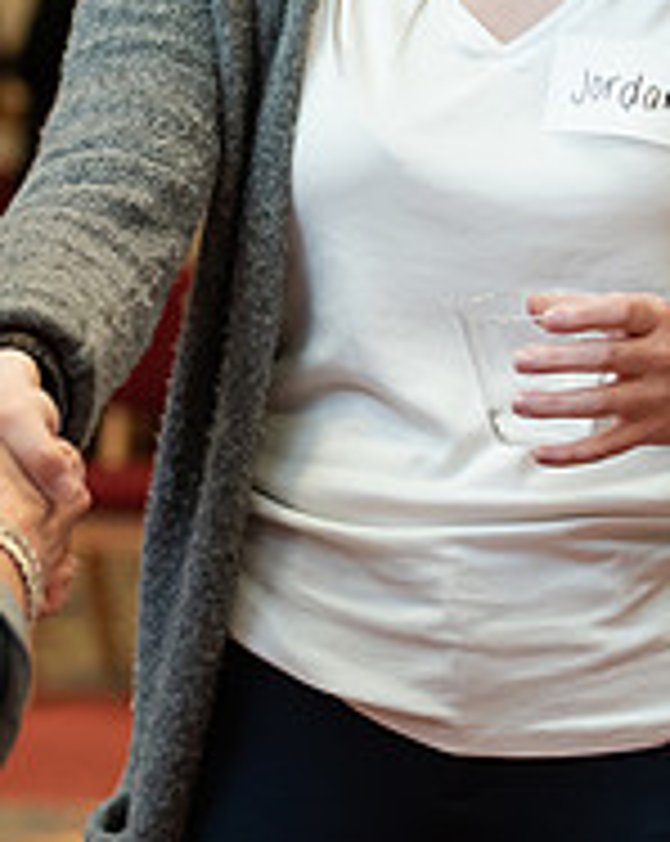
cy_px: 47
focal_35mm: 204
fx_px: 5069
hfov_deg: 7.6
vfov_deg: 9.4
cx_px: 333
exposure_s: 1/200
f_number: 3.5
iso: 1600
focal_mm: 70
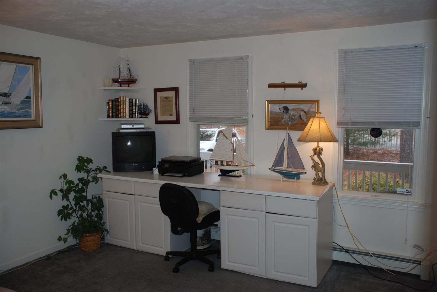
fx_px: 401
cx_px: 218
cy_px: 146
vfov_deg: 40.0
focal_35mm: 33
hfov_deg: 57.2
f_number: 3.8
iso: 200
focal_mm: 22
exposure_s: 1/60
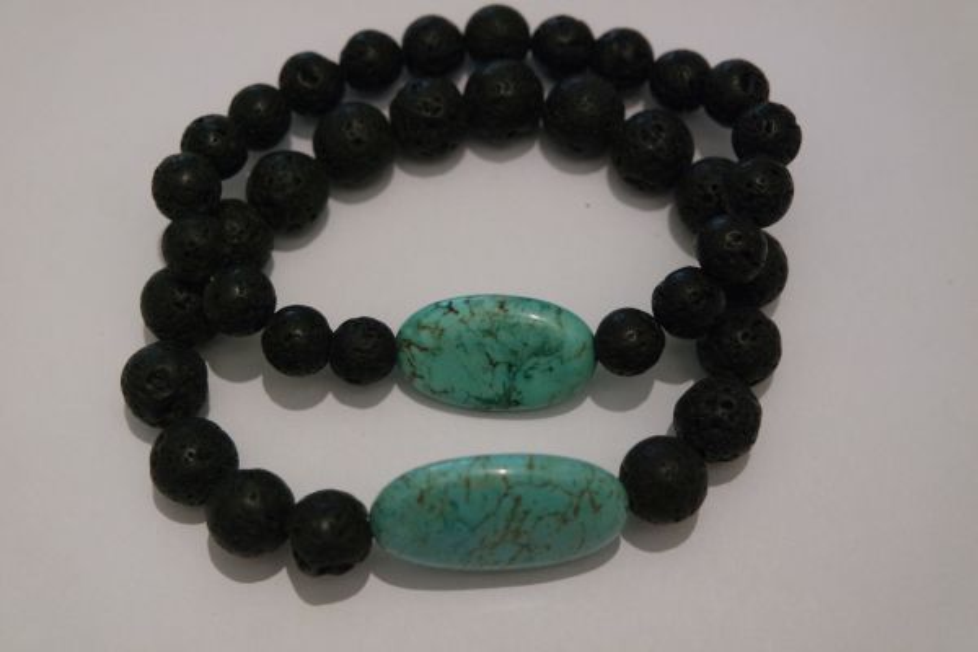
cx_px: 489
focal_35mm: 64
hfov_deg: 31.4
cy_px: 326
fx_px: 1739
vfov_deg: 21.2
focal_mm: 42
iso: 3200
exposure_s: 1/40
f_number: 5.6
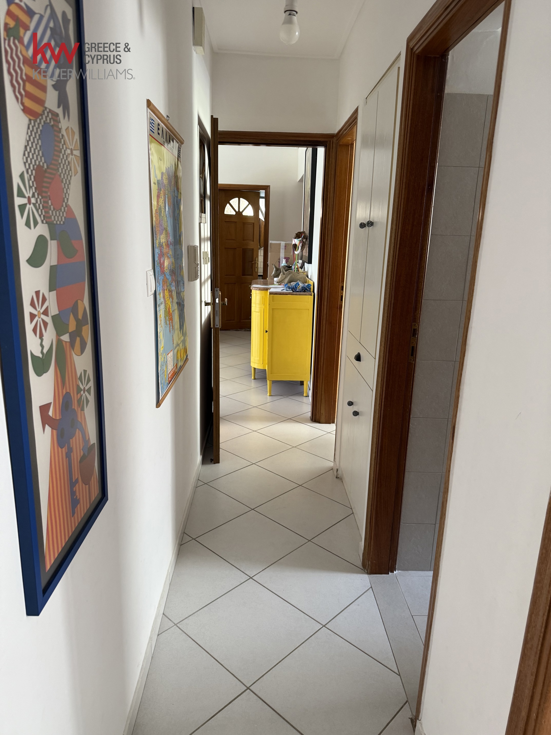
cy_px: 368
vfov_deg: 71.6
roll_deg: -3.0
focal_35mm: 24
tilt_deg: -15.1
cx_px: 276
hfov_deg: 56.8
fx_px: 509
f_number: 1.78
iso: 200
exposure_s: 1/70
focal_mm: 6.76
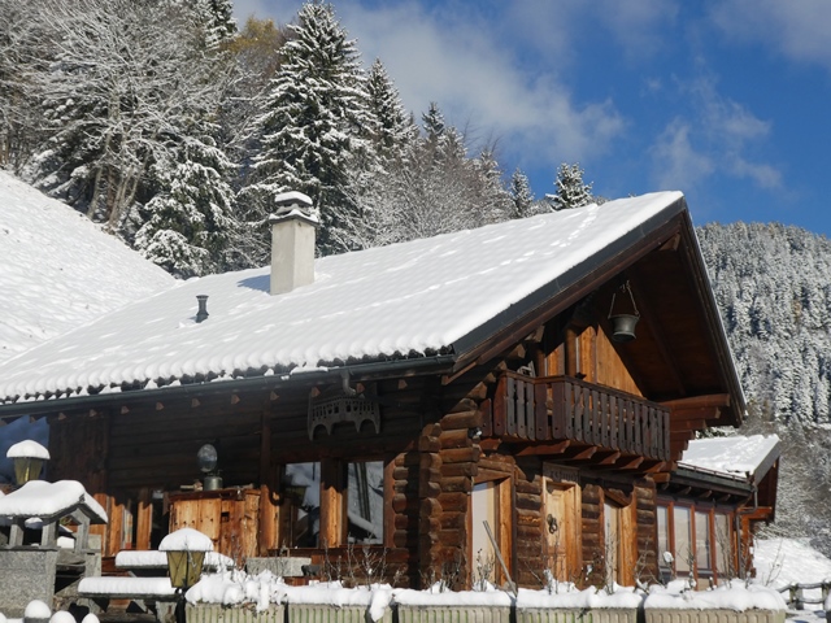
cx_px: 416
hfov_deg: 38.2
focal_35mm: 50
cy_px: 312
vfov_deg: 29.1
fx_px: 1200
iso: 80
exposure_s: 1/1000
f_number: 4.5
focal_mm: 9
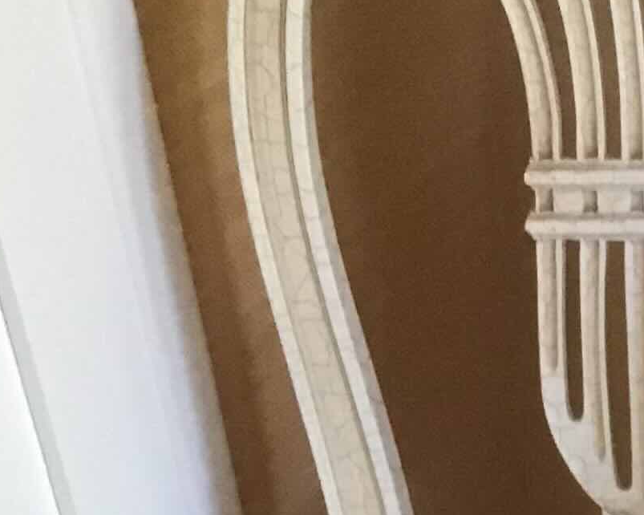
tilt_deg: -46.0
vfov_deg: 12.1
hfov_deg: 15.3
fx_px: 2344
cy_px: 711
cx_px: 678
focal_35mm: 123
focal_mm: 3.3
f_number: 2.4
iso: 200
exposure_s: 1/20
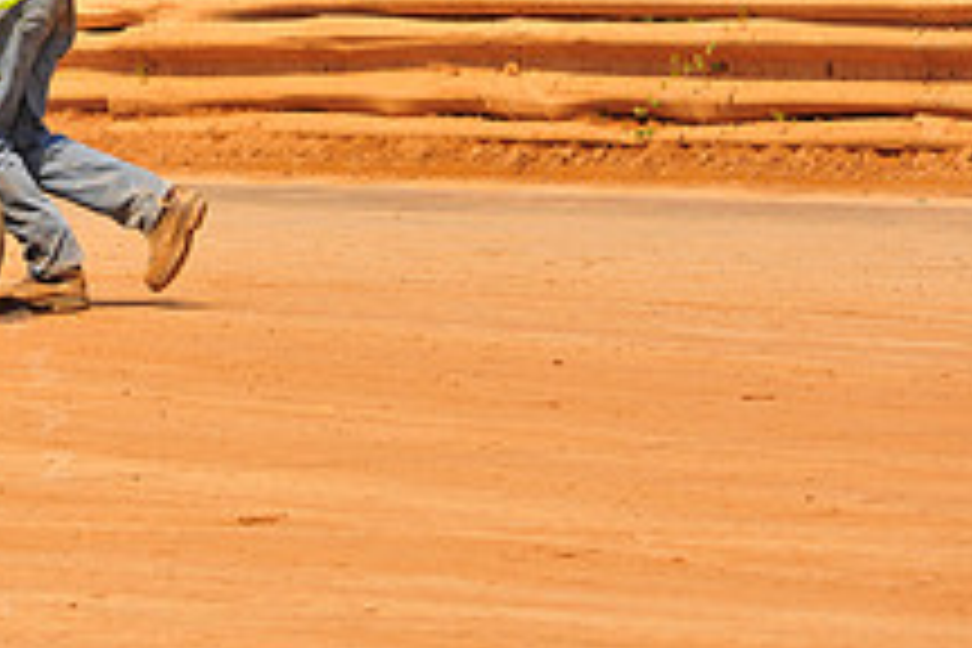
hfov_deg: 3.8
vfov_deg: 2.6
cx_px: -202
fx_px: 14498
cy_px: 45
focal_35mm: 537
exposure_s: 1/400
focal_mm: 200
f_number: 9
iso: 200
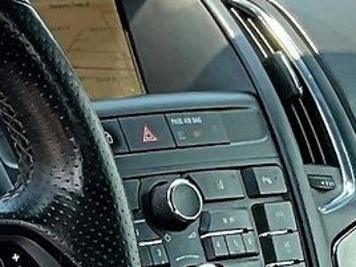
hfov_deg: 10.6
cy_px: 396
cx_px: -311
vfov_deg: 8.4
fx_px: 1779
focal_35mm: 173
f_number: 1.8
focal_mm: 3
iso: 20
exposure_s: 1/122
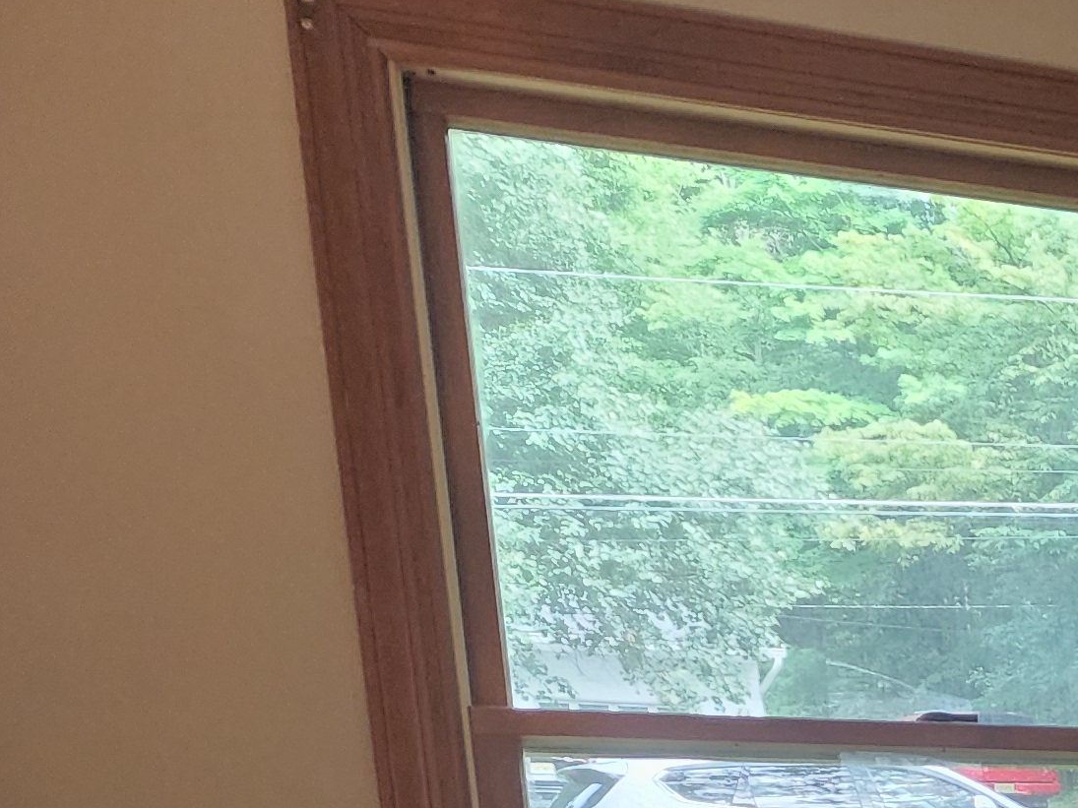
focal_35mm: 84
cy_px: 1388
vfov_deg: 15.5
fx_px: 2616
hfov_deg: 18.3
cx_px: 1952
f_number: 1.8
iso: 400
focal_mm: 6.4
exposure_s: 1/120
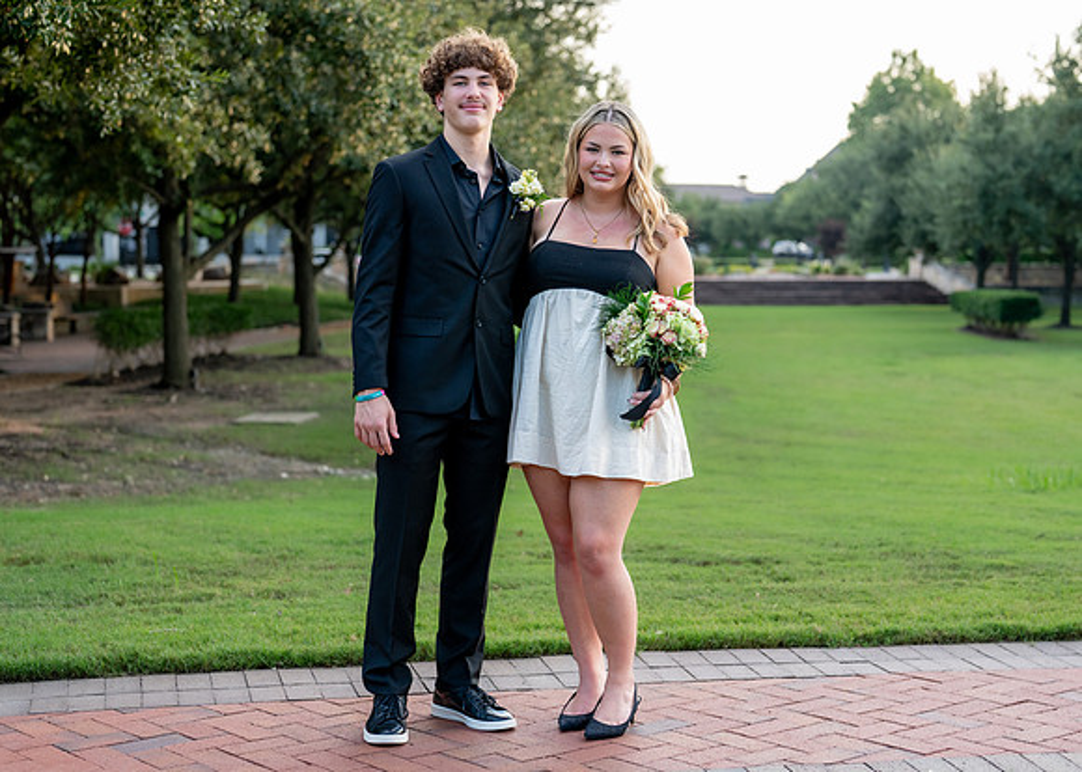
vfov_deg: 22.7
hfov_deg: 31.4
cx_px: 564
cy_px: 373
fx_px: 1924
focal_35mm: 63
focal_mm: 50
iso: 320
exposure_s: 1/400
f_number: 2.5
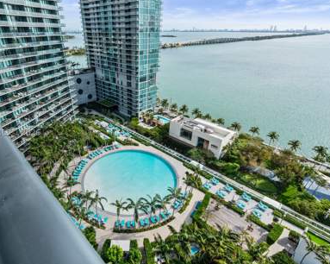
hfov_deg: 79.7
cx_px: 136
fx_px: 195
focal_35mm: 20
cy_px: 132
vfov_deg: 68.1
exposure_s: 1/160
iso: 100
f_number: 8
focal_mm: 17
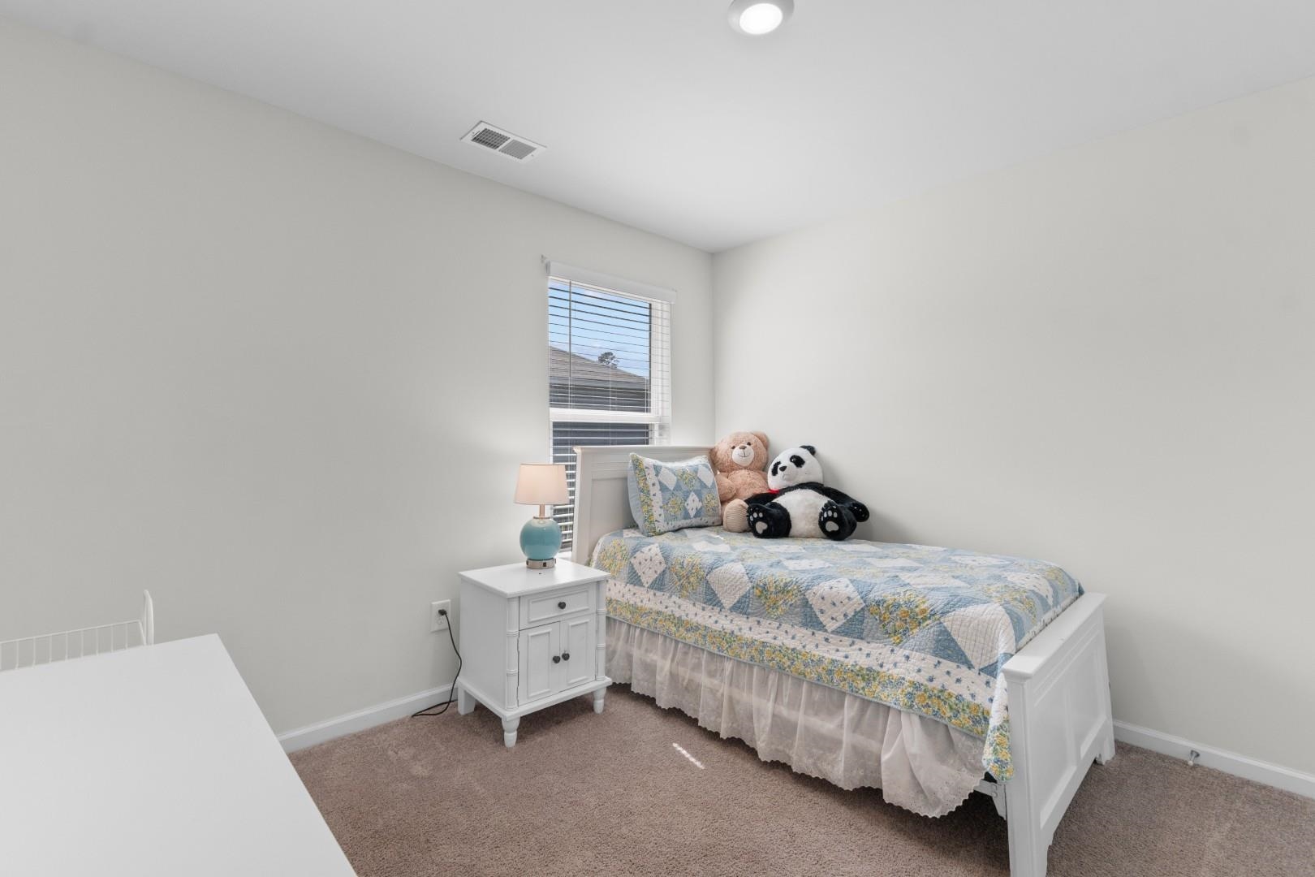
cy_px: 438
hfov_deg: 100.4
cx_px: 658
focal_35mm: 15
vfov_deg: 77.3
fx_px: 548
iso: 100
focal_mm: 10
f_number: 5
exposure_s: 1/6
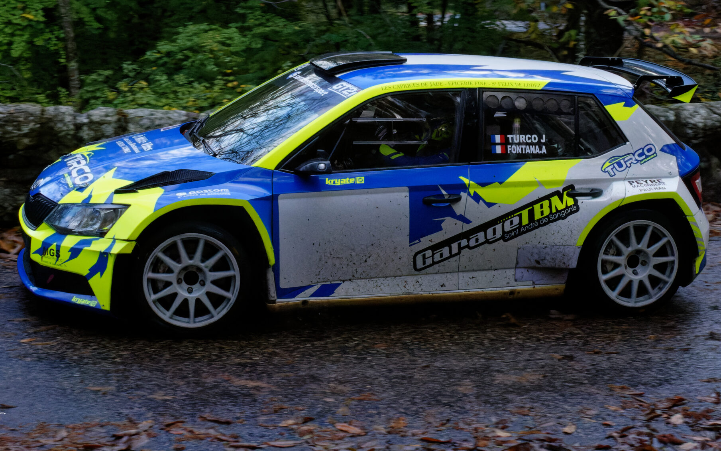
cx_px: 351
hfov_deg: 27.2
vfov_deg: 17.2
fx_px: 1488
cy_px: 141
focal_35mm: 76
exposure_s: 1/640
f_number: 18
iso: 16000
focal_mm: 35
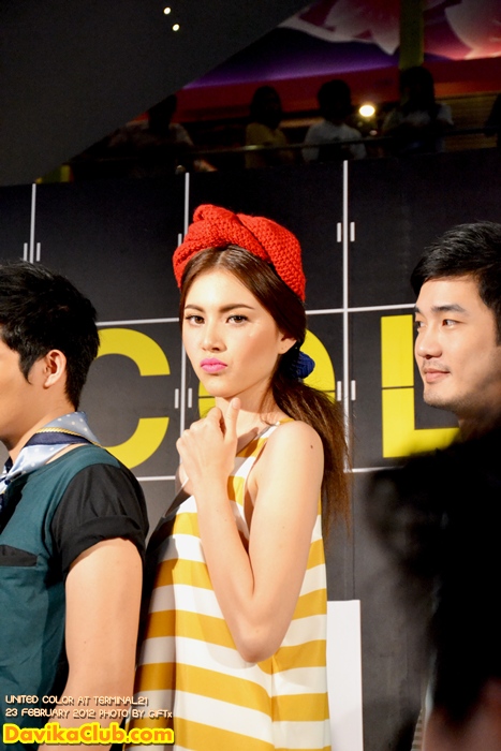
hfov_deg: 15.7
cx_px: 250
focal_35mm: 87
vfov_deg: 23.4
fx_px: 1815
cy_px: 376
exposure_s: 1/400
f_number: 5
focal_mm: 58
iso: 3200
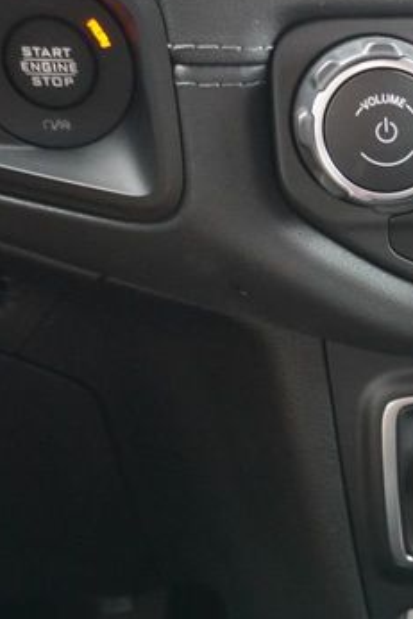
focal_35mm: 71
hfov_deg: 17.1
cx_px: 640
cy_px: 444
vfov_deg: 28.1
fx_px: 1220
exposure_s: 1/60
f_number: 3.5
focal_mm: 16
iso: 2500
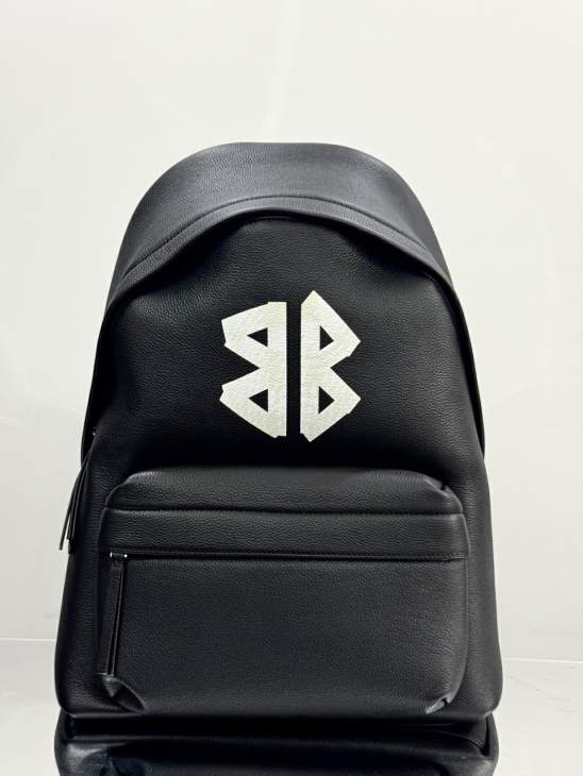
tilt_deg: -2.9
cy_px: 388
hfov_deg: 30.3
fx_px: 1077
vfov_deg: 39.6
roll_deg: -1.8
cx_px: 292
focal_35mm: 48
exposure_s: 1/50
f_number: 1.78
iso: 200
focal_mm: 6.76
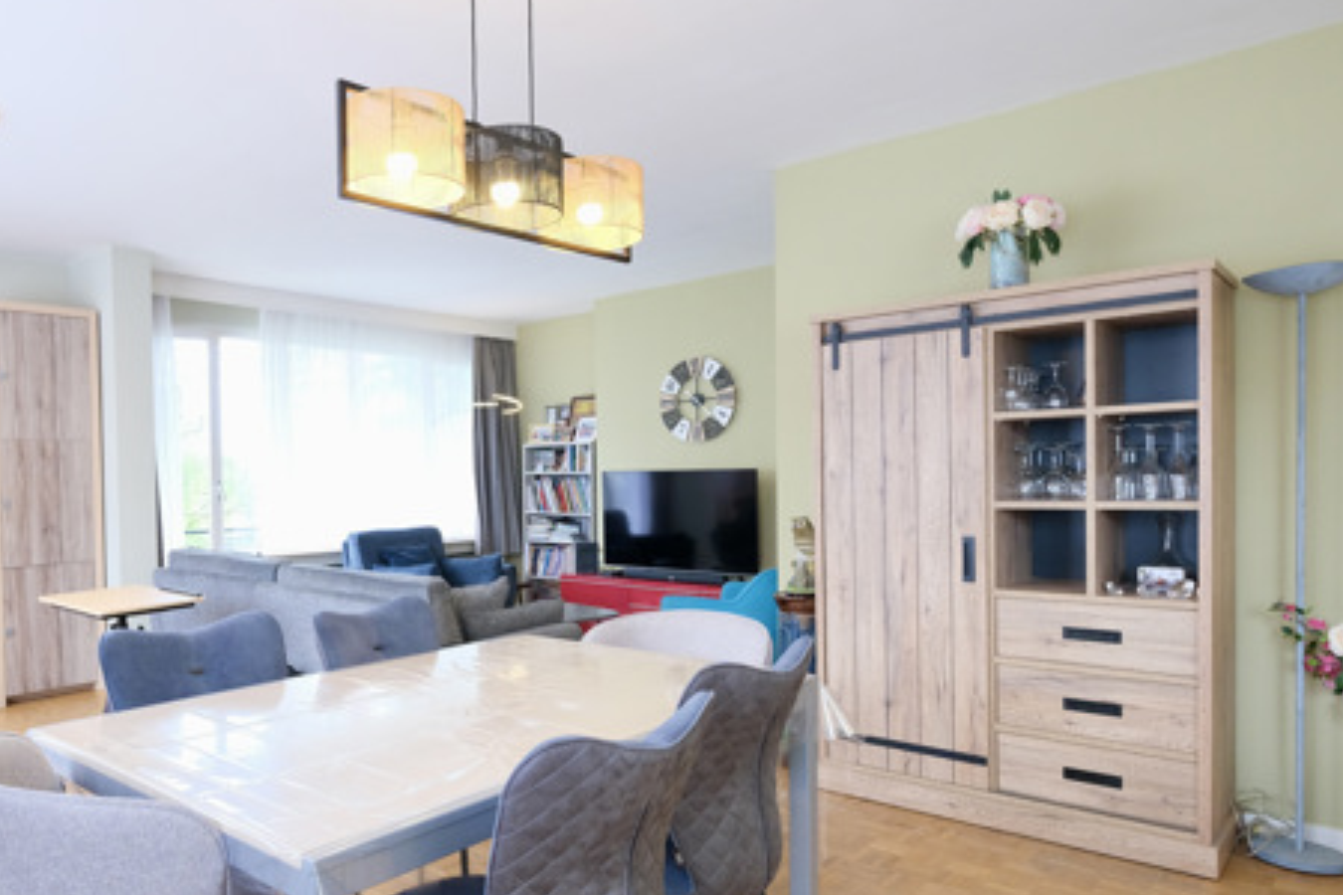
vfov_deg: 53.0
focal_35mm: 24
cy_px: 504
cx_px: 442
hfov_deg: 71.5
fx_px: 895
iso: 1250
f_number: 4
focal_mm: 10
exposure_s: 1/60
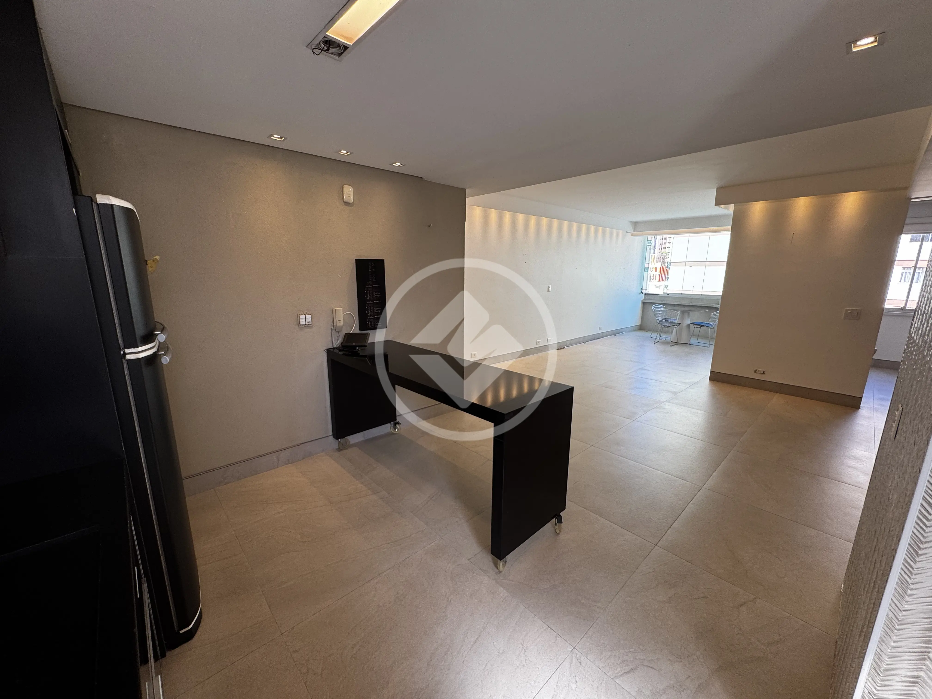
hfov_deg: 102.1
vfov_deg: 85.7
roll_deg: -0.3
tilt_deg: -11.5
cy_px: 350
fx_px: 377
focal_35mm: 14
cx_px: 466
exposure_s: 1/120
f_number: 2.2
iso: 50
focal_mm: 2.22
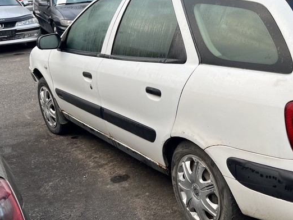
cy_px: 86
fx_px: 432
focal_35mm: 51
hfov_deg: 35.5
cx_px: 257
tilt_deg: -13.3
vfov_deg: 28.5
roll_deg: +0.0
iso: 40
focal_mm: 5.7
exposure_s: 1/290
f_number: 1.5
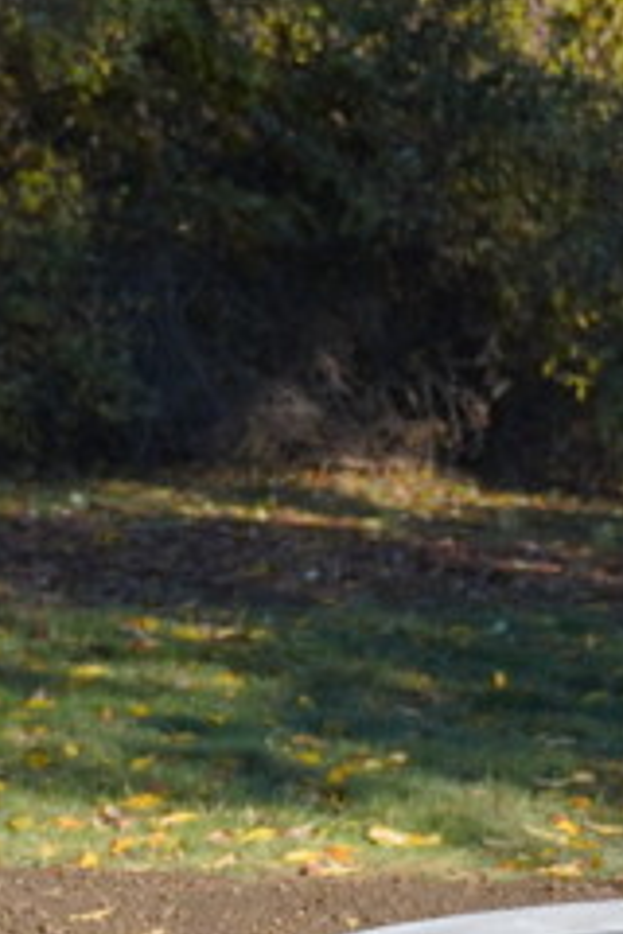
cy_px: 1132
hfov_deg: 7.6
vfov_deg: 11.2
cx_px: 763
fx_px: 4672
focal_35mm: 180
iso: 500
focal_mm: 36
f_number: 2.8
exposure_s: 1/160
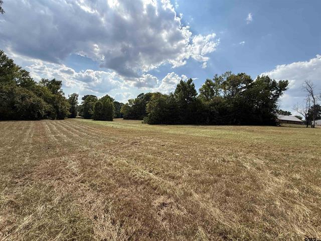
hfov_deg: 102.1
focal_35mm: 14
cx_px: 160
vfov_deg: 85.7
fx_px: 130
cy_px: 120
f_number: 2.2
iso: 50
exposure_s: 1/2611
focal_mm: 2.22
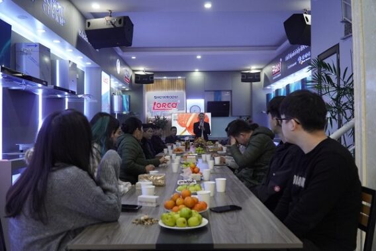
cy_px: 126
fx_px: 313
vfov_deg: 43.6
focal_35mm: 30
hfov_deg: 61.9
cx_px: 188
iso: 1600
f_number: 4
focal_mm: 20
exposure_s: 1/160
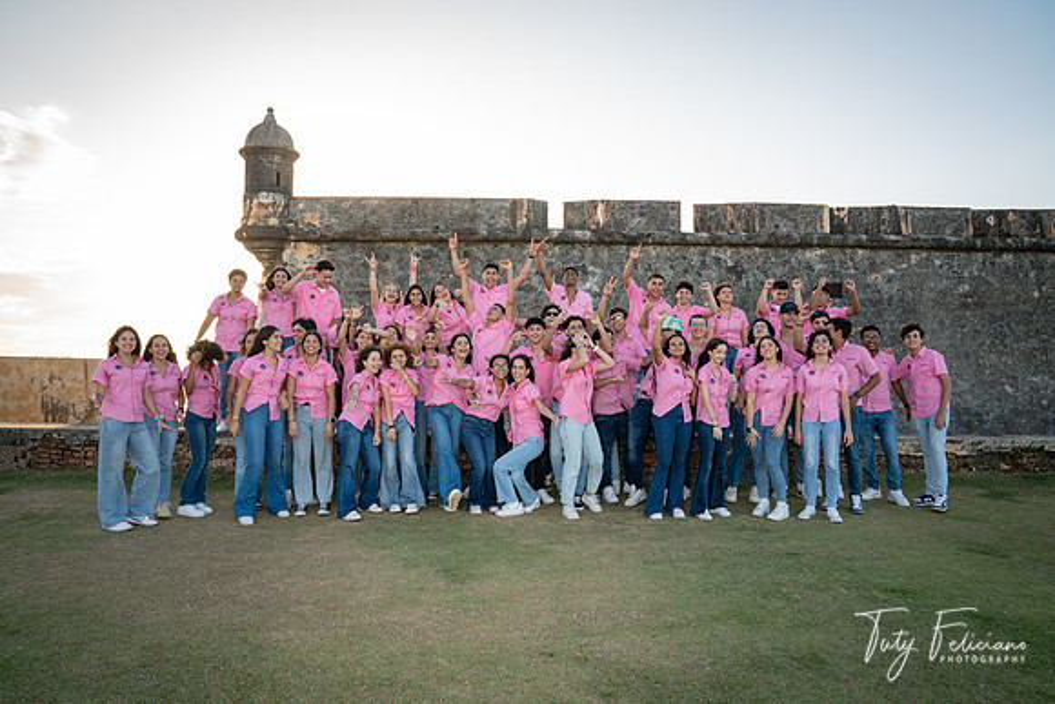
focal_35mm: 26
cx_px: 528
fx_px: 762
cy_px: 352
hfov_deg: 69.4
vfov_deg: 49.6
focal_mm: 26
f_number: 5.6
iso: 320
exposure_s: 1/250
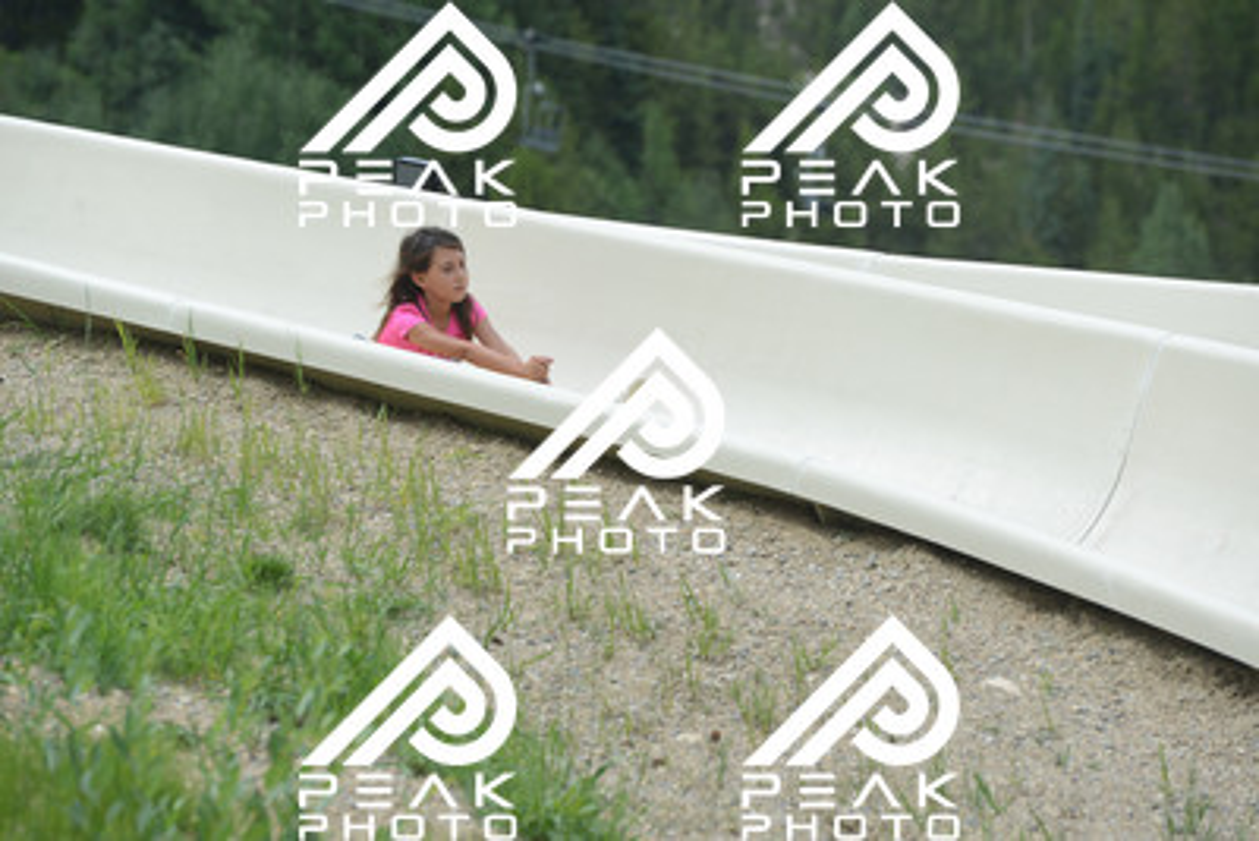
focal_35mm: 195
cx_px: 630
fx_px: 6822
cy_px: 420
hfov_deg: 10.5
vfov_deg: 7.0
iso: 360
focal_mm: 195
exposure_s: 1/640
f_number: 6.3
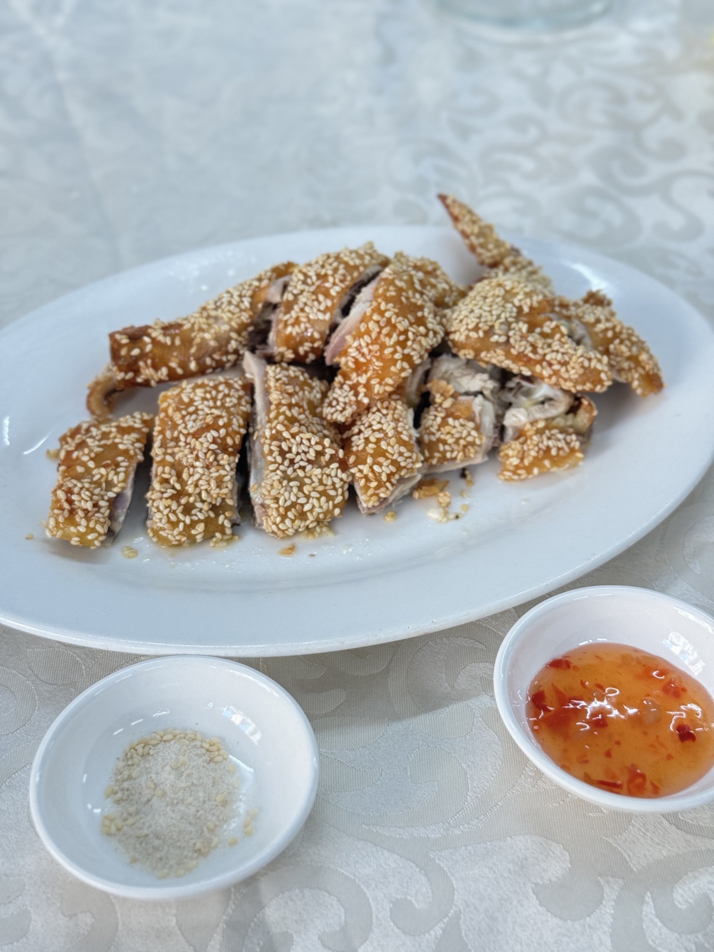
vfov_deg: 39.7
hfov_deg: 30.3
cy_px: 476
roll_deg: -0.1
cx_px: 357
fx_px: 1320
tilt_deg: -44.2
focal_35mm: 48
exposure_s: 1/100
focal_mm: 6.76
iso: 125
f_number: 1.78
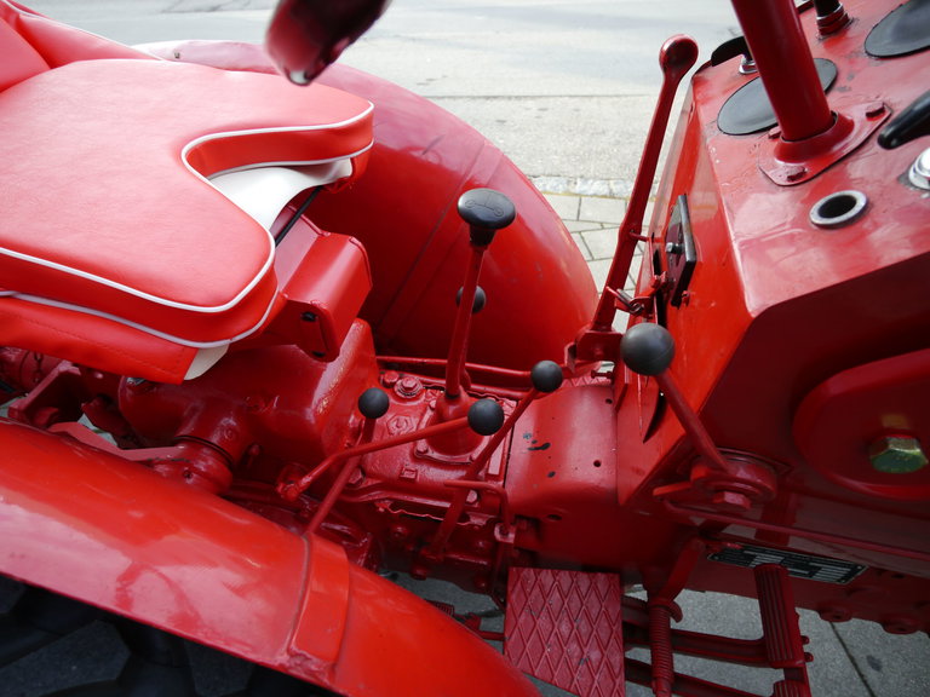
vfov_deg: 66.0
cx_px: 465
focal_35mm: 20
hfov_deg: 81.7
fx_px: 537
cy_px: 348
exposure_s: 1/60
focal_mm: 10
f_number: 4
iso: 200
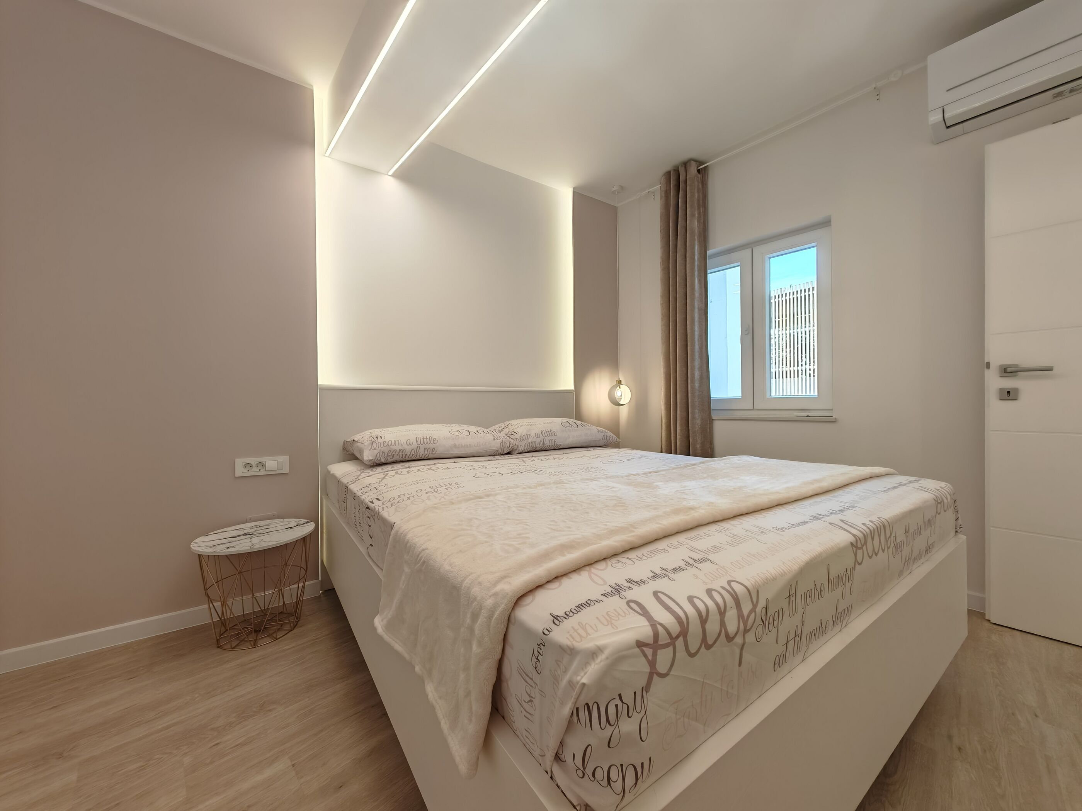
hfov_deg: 106.2
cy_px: 406
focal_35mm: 13
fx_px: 406
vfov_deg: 89.9
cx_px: 541
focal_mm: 1.82
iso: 118
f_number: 2
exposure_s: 1/50
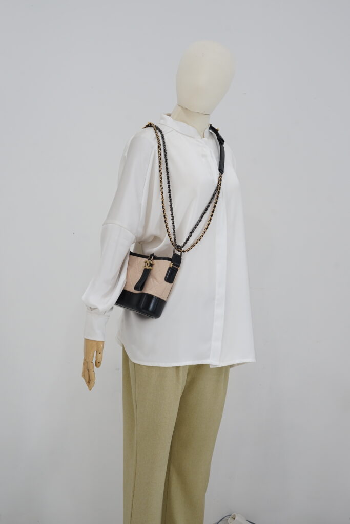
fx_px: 729
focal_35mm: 50
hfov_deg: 27.0
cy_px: 262
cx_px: 175
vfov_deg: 39.6
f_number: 6.3
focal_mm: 50
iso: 640
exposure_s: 1/15
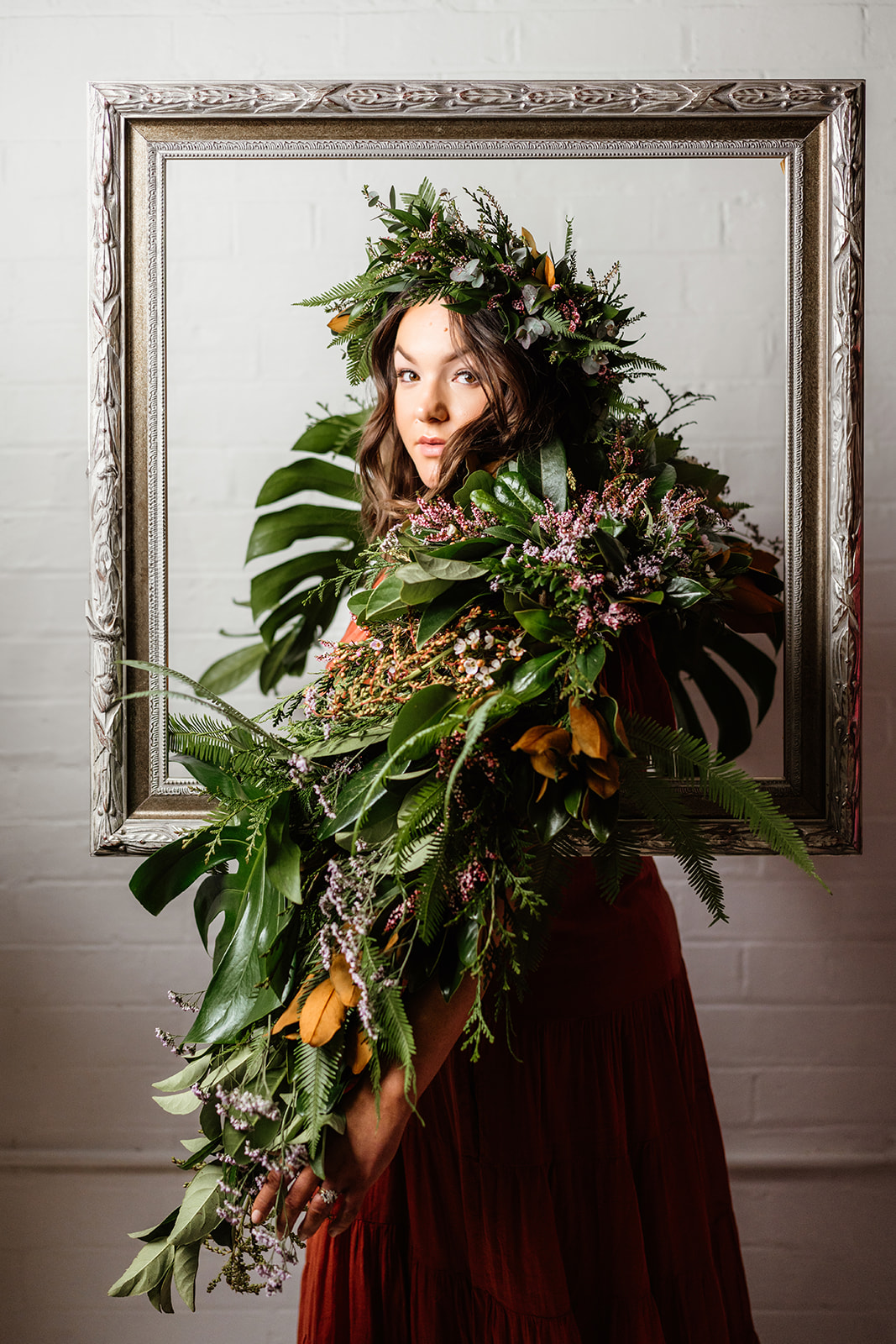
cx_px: 448
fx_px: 2053
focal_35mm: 55
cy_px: 672
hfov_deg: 24.6
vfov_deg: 36.2
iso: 400
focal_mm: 55
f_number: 2.2
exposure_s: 1/250
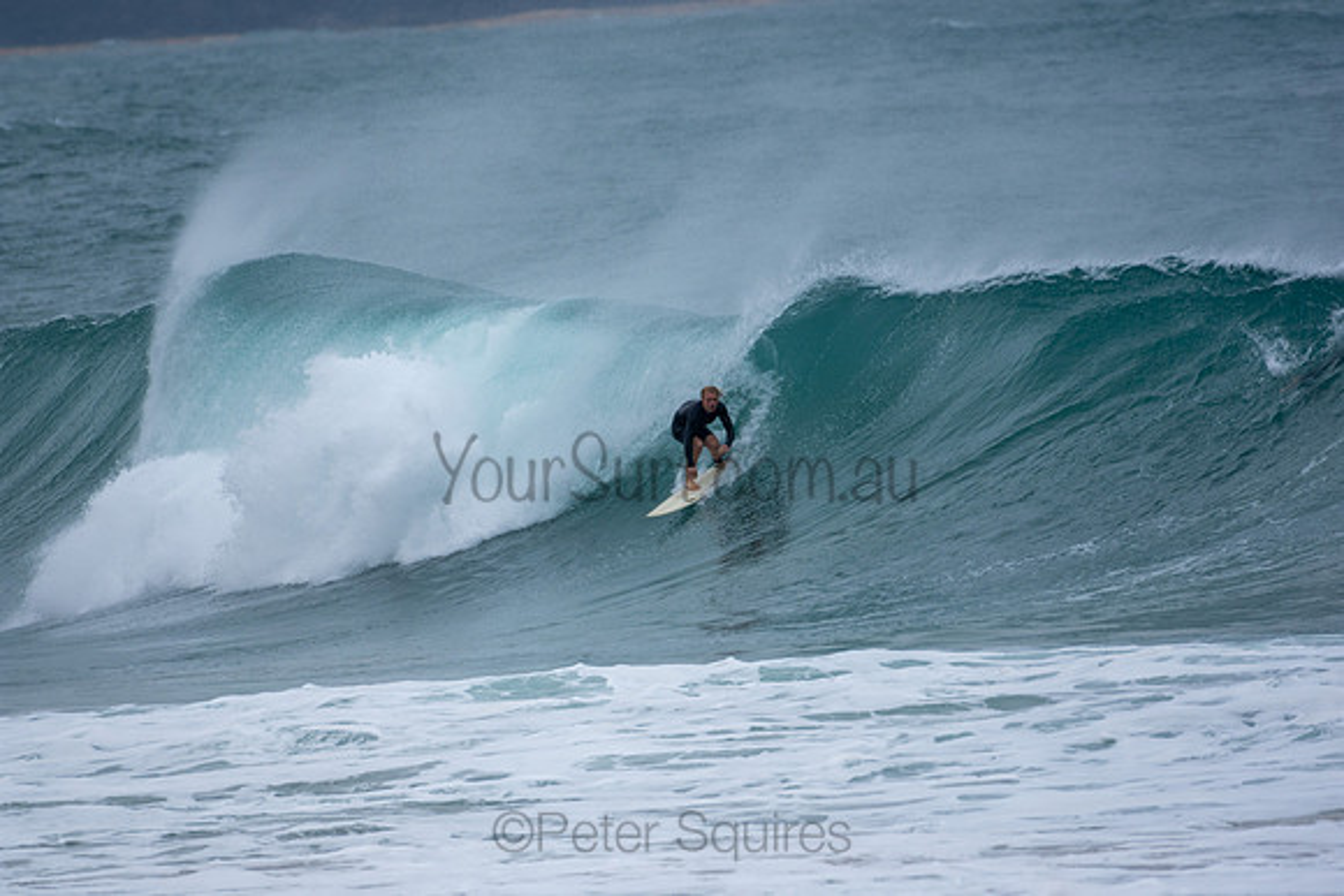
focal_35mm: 750
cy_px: 448
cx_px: 672
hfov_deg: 2.7
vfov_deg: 1.8
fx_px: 28005
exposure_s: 1/1000
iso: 250
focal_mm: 500
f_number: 5.6
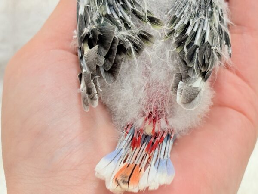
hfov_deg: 18.9
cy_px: 50
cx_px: 169
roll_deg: +3.4
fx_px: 775
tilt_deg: -21.2
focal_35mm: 104
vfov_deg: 14.2
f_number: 1.6
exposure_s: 1/50
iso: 40
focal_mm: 5.96
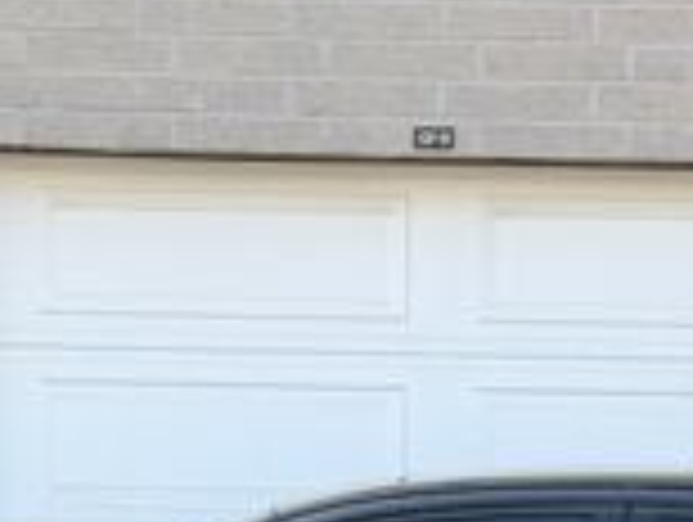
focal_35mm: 199
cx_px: 495
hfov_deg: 9.9
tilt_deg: -4.1
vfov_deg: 7.4
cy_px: 801
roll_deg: -1.4
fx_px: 3990
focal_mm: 6.76
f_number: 1.78
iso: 80
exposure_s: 1/490
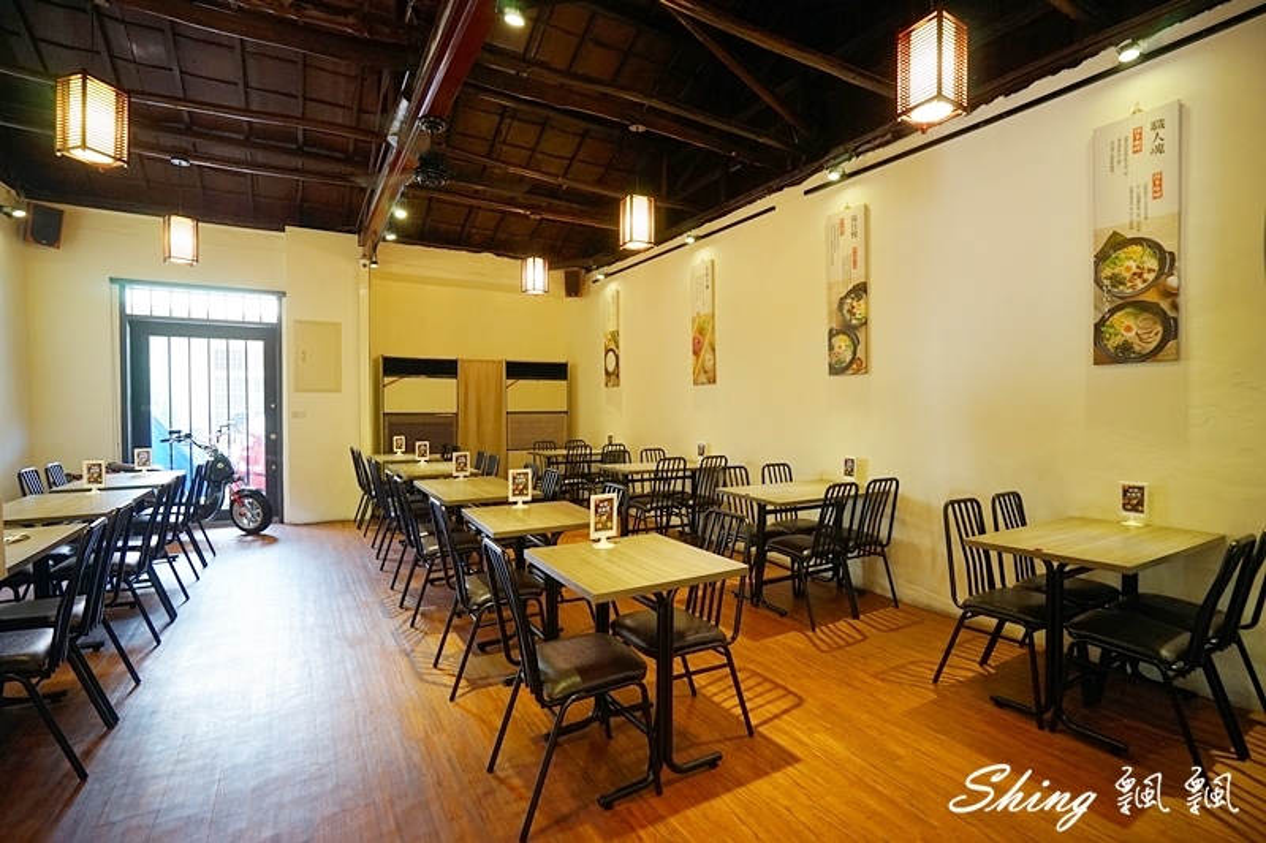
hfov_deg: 96.7
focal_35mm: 16
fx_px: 563
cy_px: 422
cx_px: 633
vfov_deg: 73.7
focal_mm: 16
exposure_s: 1/50
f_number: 5.6
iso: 1000
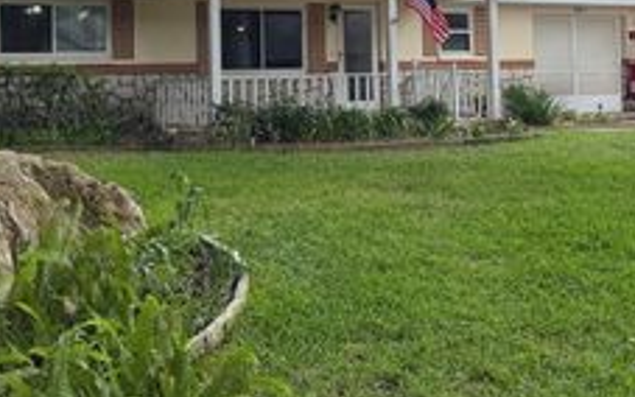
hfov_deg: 36.2
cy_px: 38
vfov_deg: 22.6
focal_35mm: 56
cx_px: 283
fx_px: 969
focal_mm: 6.76
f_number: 1.78
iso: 100
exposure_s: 1/1585
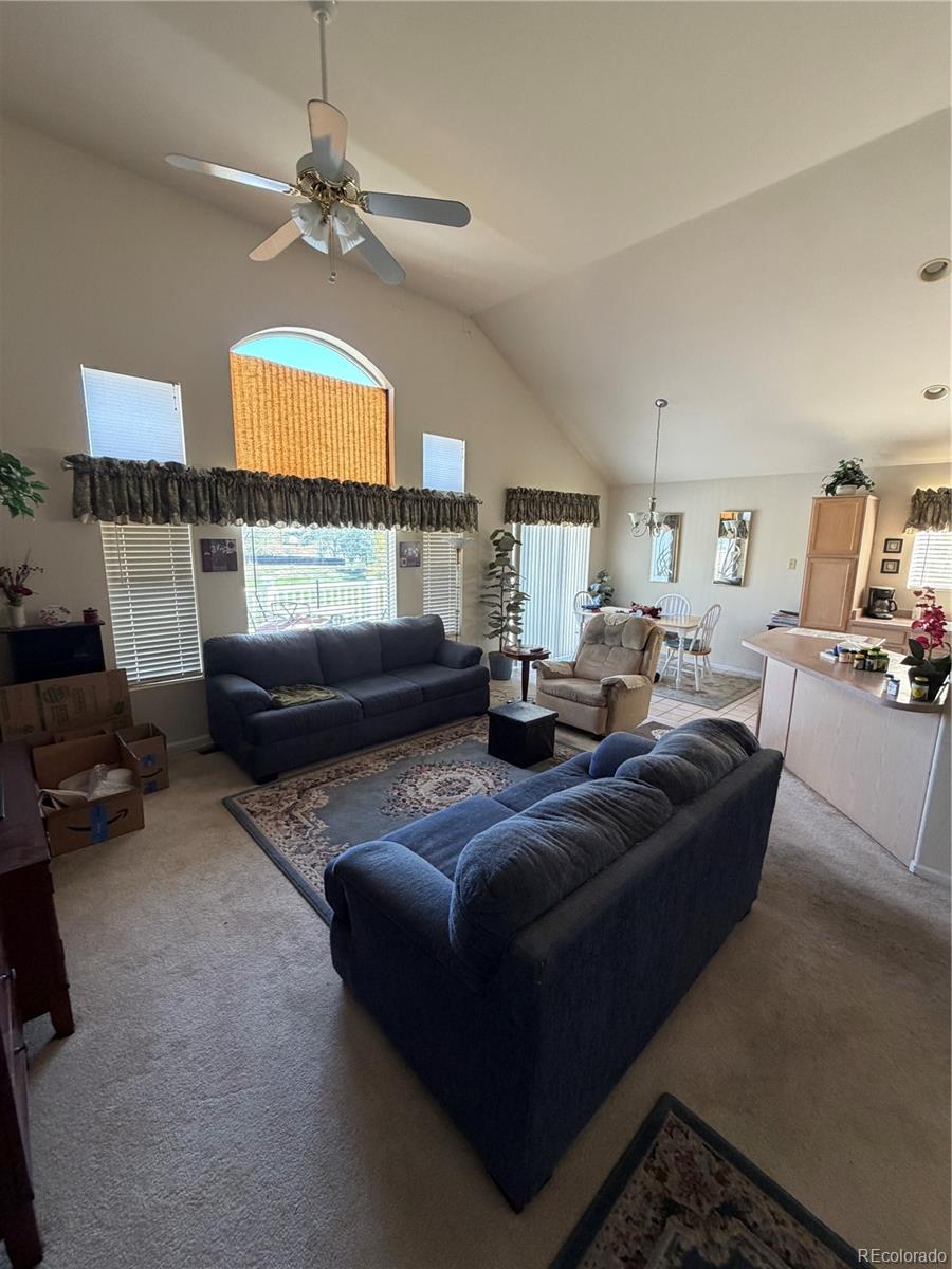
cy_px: 634
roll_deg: -1.3
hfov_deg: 85.7
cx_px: 476
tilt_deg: -10.2
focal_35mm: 14
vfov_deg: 102.1
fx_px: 513
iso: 320
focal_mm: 2.22
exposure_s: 1/121
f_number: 2.2
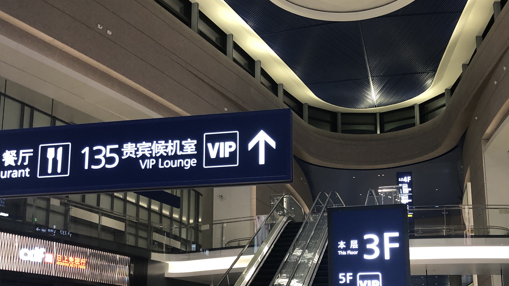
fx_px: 621
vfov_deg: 25.4
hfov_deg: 44.4
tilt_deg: +12.4
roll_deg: +1.4
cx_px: 299
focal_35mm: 46
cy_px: 240
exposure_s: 1/17
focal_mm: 3.99
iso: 50
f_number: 1.8
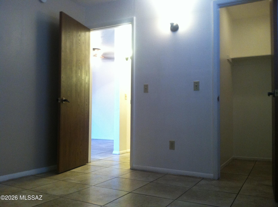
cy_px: 104
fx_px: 281
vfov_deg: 40.6
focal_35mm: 35
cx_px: 139
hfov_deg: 52.7
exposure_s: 1/17
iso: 250
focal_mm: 3.85
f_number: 2.8
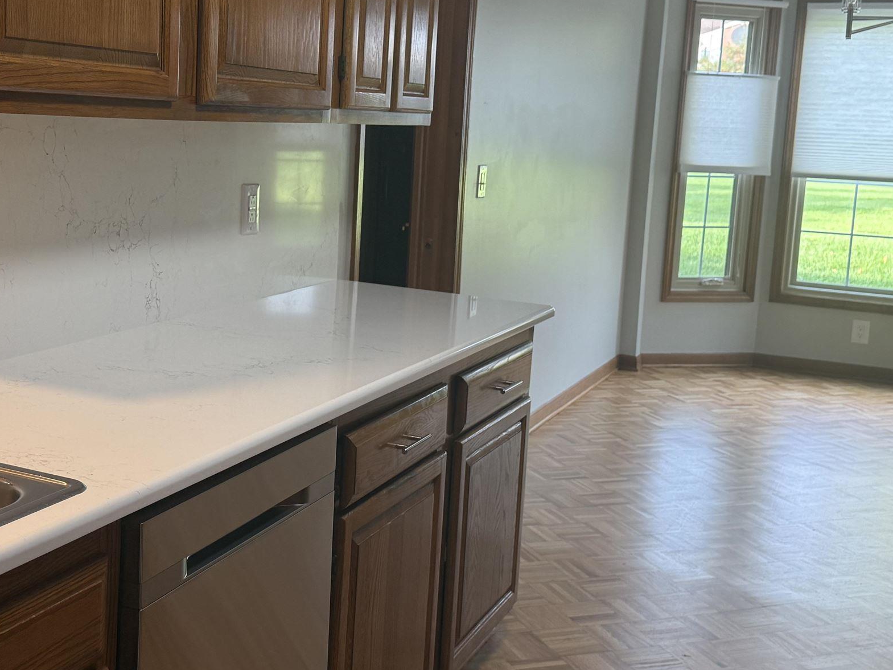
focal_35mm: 47
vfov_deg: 30.9
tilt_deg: -7.5
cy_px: 293
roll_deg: -3.5
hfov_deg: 40.0
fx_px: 1213
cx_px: 311
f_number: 1.78
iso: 125
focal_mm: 6.76
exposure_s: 1/127
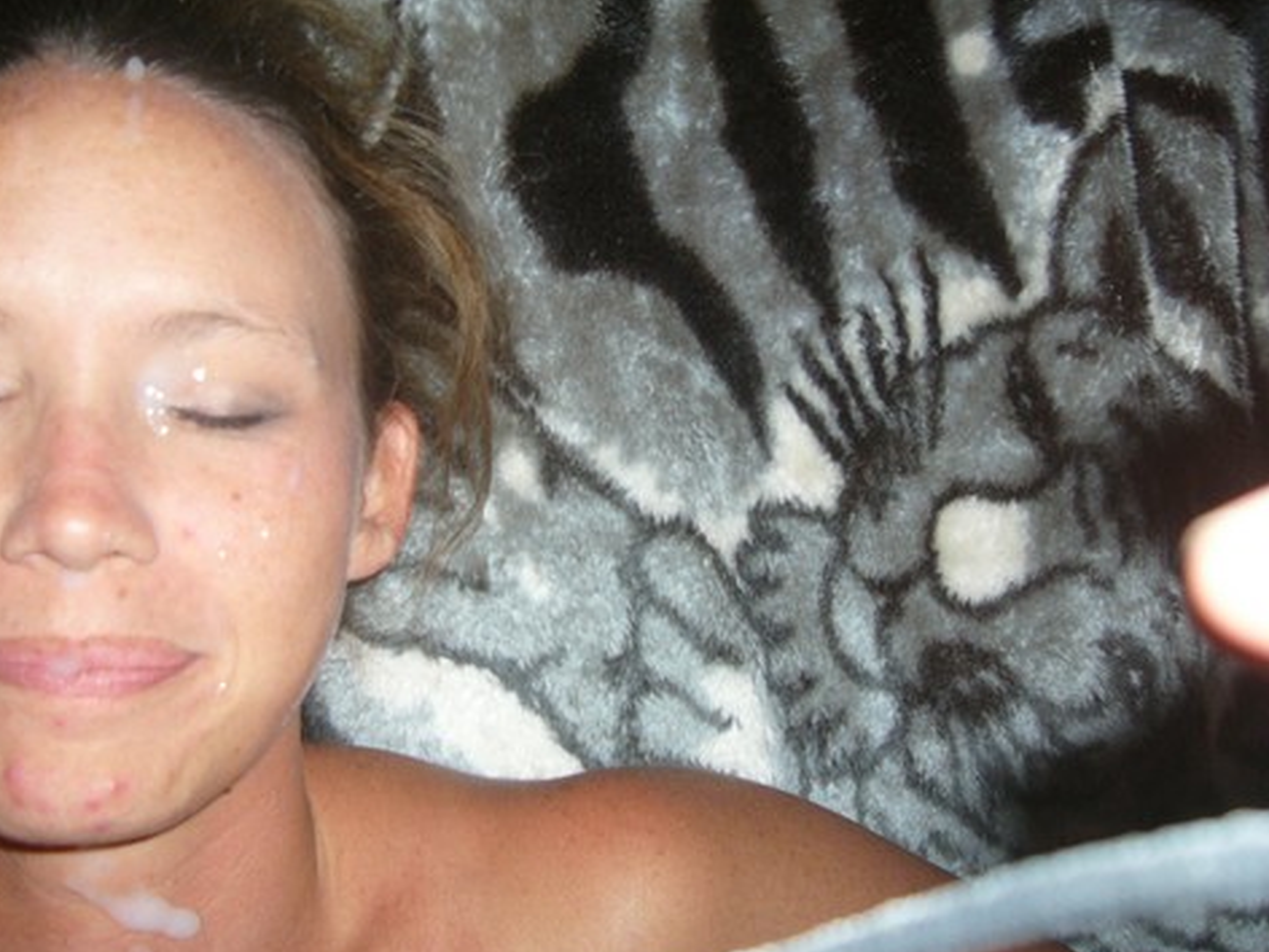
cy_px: 405
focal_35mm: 46
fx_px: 1686
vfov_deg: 31.5
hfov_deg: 40.9
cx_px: 470
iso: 100
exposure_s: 1/60
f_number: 2.8
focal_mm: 5.8
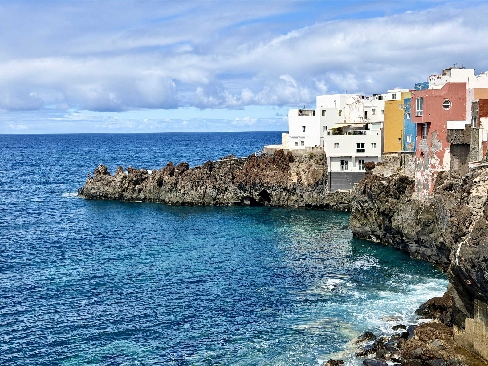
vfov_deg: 30.3
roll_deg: +0.7
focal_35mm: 48
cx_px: 244
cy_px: 183
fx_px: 677
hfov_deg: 39.7
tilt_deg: -5.0
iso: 64
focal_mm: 6.76
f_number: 1.78
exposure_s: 1/5587
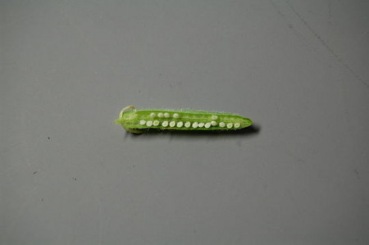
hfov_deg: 24.6
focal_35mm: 82
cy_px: 122
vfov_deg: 16.5
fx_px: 845
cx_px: 184
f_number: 8
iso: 400
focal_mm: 55
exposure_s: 1/60
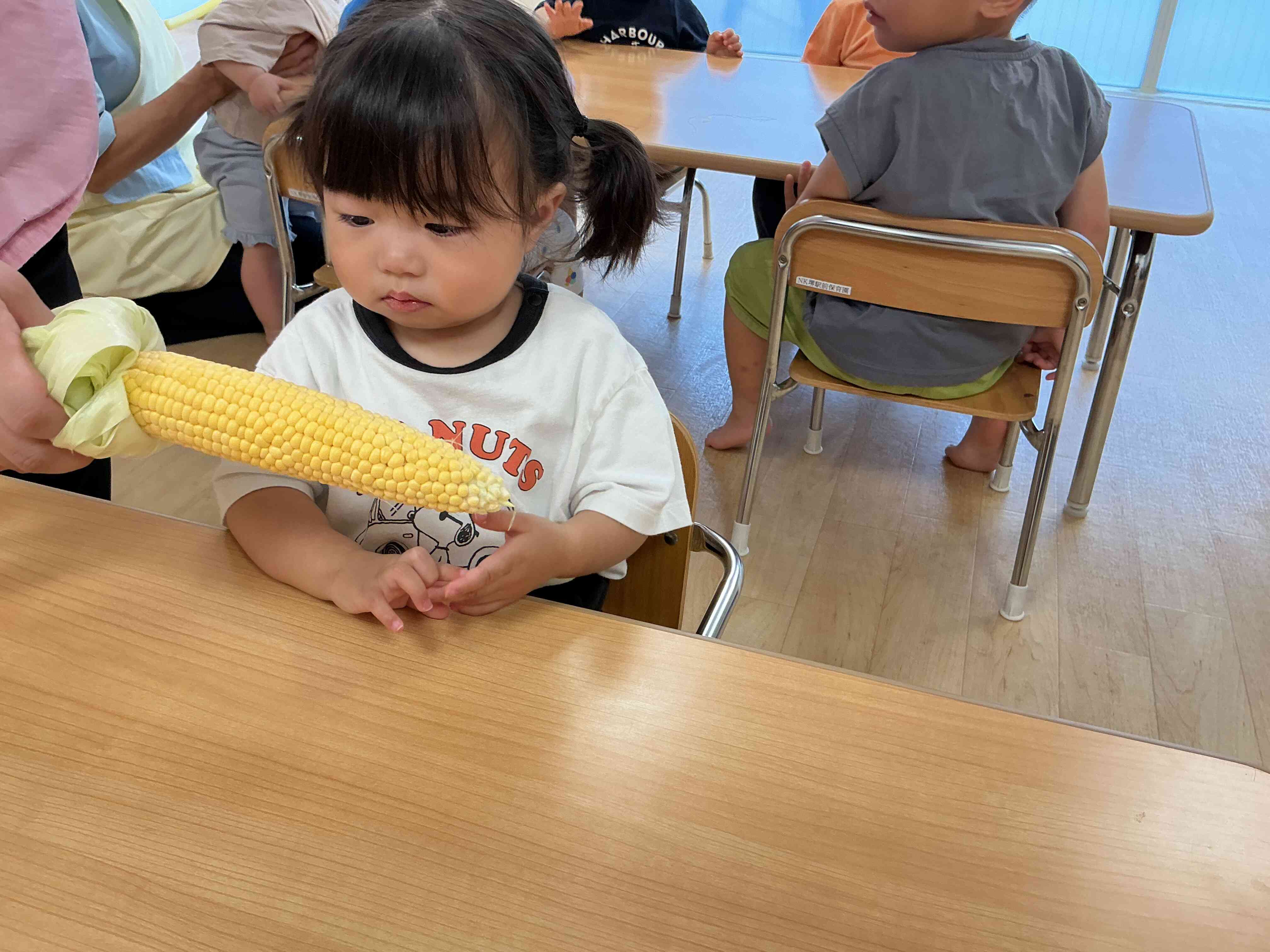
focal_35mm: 29
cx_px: 635
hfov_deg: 61.7
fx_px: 1064
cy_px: 476
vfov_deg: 48.2
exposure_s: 1/120
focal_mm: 3
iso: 40
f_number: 1.8
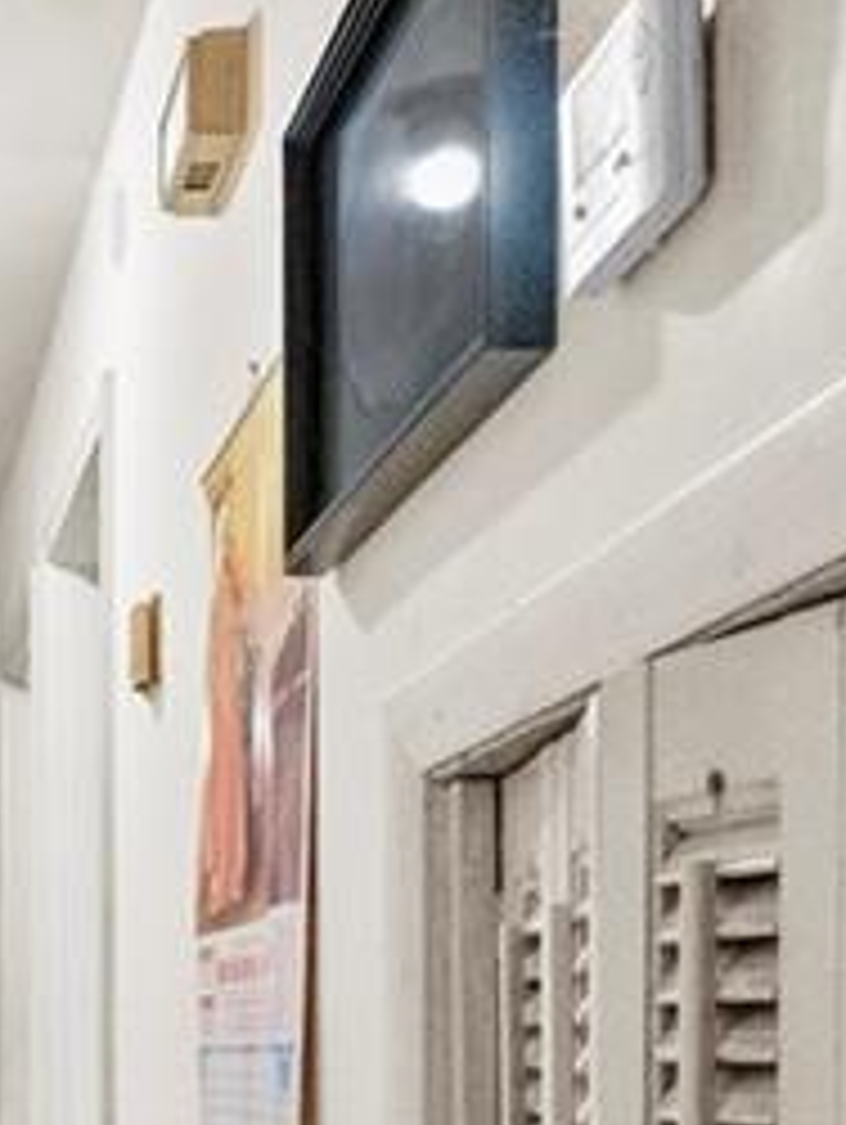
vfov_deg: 30.1
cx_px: -400
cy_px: 1161
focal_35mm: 59
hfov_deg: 21.2
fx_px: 1919
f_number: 4.5
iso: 5000
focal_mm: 10
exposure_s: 1/50
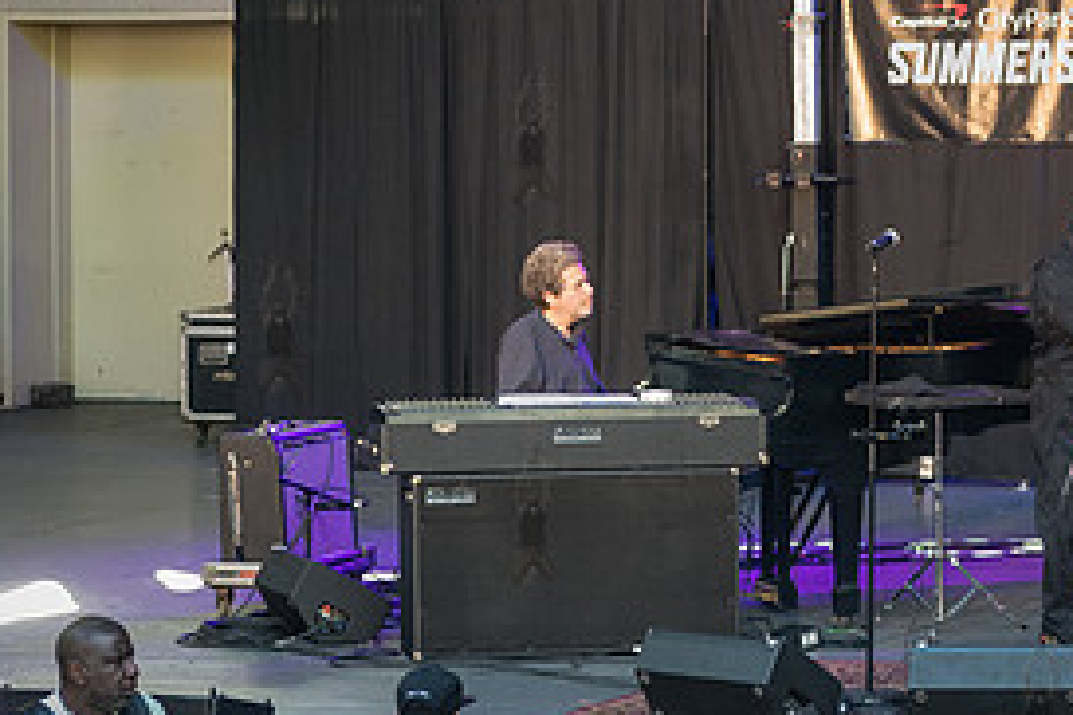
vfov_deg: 7.5
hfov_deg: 11.1
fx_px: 5454
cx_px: 1038
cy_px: 324
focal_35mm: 183
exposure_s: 1/400
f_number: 4
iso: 3200
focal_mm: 86
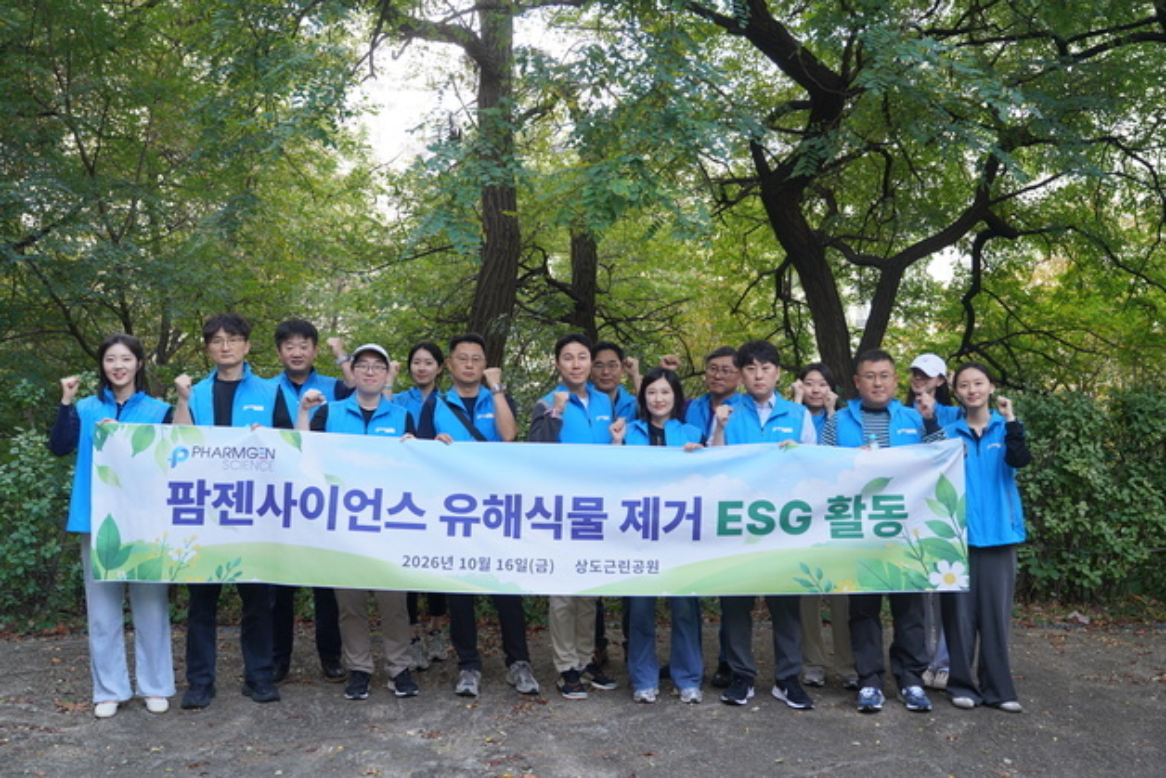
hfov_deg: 55.8
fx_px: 1101
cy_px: 389
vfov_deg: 38.9
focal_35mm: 34
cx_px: 583
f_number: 4
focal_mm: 34
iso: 400
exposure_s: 1/160
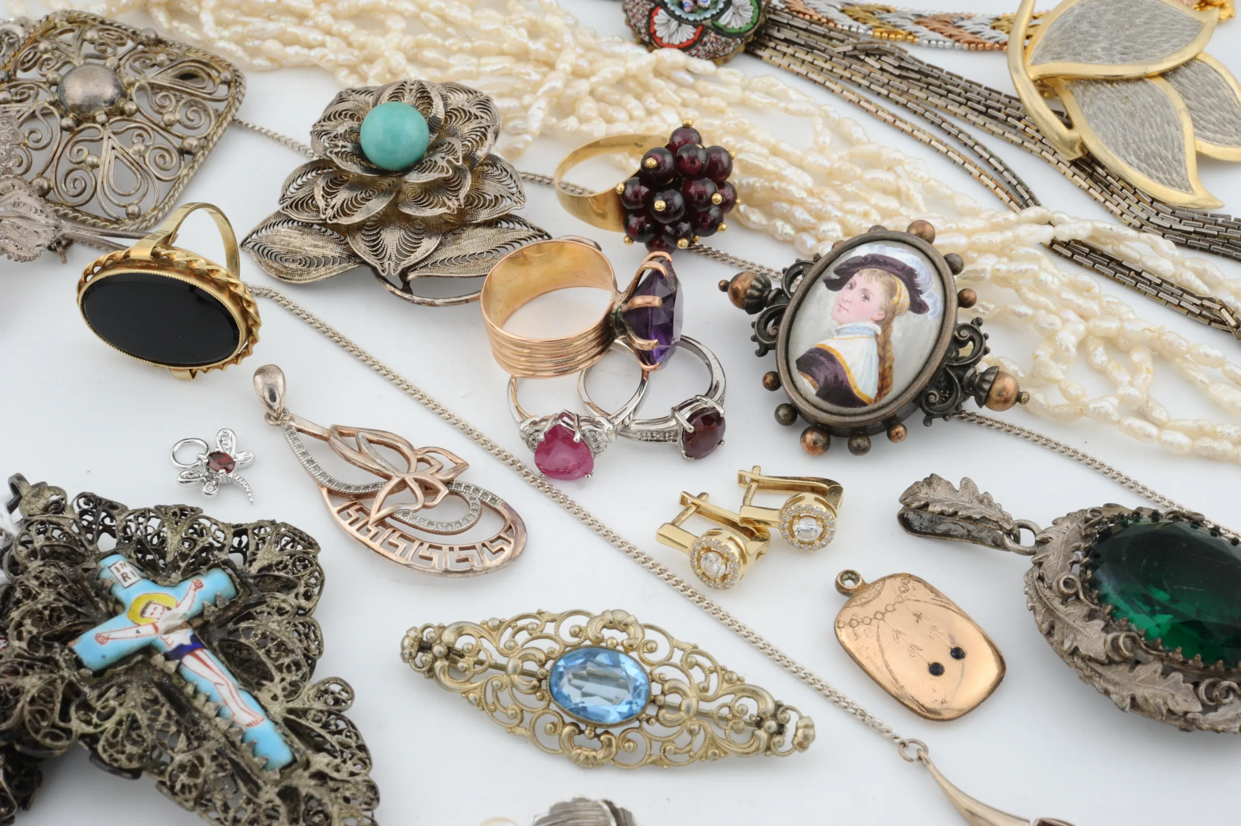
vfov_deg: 22.6
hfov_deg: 33.4
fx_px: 2067
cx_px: 620
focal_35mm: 60
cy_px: 413
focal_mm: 60
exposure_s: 1/125
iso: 1250
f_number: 25
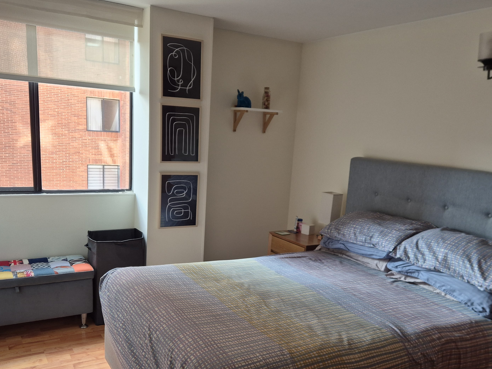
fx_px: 469
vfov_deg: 42.7
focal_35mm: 33
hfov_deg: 55.4
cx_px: 244
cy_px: 227
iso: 125
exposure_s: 1/180
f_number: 1.8
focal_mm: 5.4
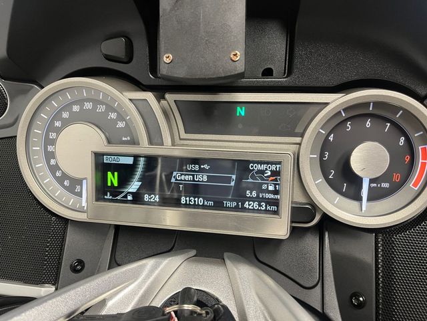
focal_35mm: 26
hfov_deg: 67.3
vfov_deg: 53.1
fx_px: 321
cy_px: 160
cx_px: 214
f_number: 1.6
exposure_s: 1/60
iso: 250
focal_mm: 5.1
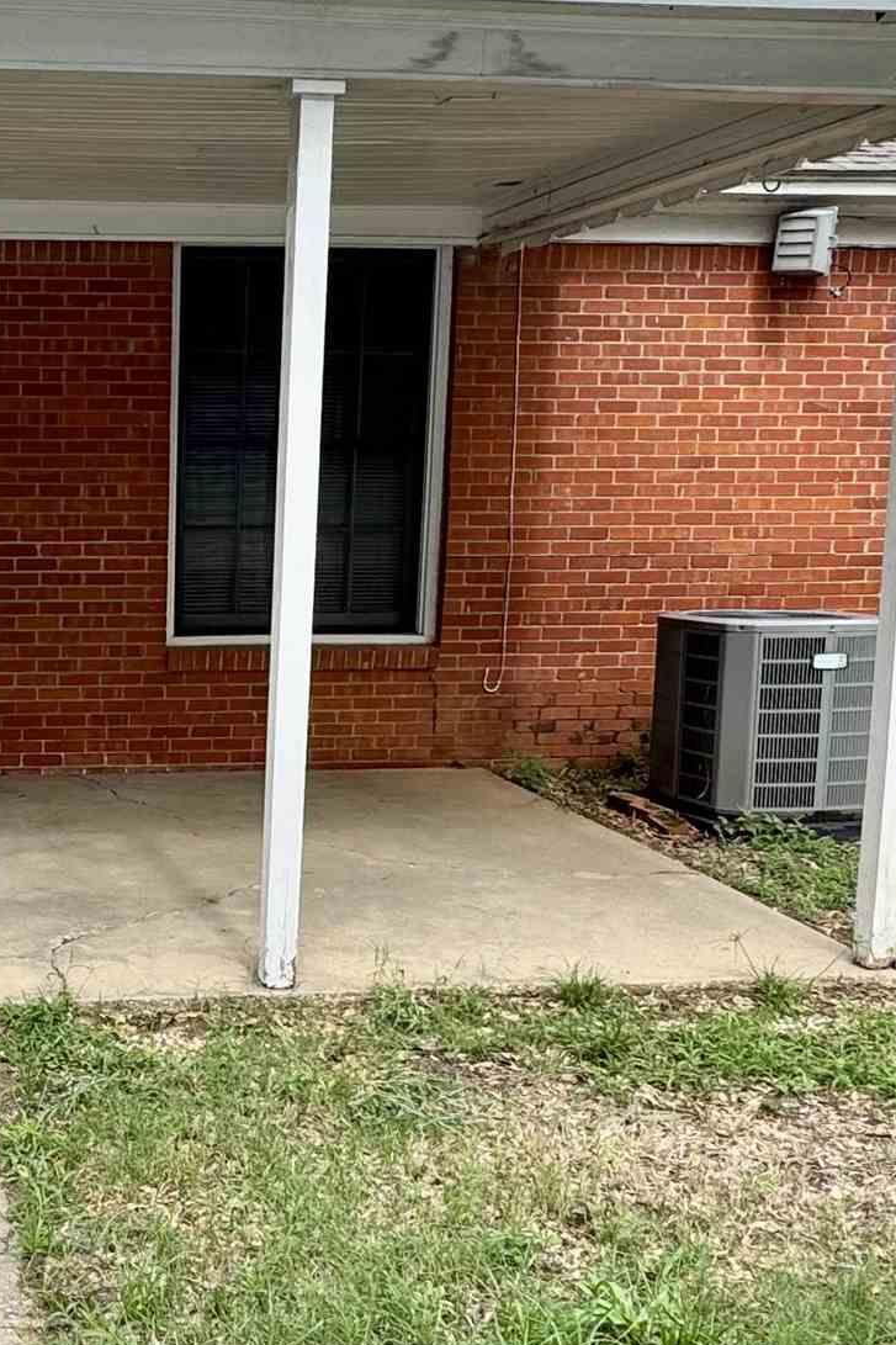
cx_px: -11
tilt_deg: -8.4
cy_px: 730
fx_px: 1531
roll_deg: -0.2
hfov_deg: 30.2
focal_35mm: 41
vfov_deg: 47.4
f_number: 2.2
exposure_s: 1/544
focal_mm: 2.22
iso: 50
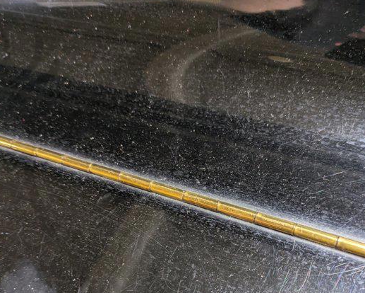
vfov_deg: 41.8
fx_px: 367
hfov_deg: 52.8
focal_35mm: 34
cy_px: 226
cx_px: 182
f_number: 1.89
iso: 242
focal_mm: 5.43
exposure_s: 1/16.7
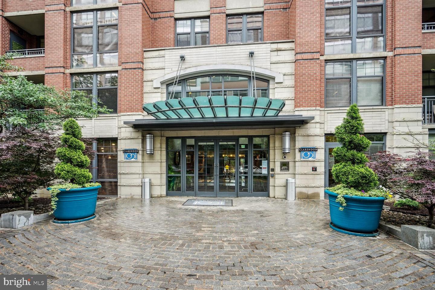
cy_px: 145
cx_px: 218
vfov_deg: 73.7
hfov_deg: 96.7
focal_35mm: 16
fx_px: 193
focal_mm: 16
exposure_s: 1/60
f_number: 9
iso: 800
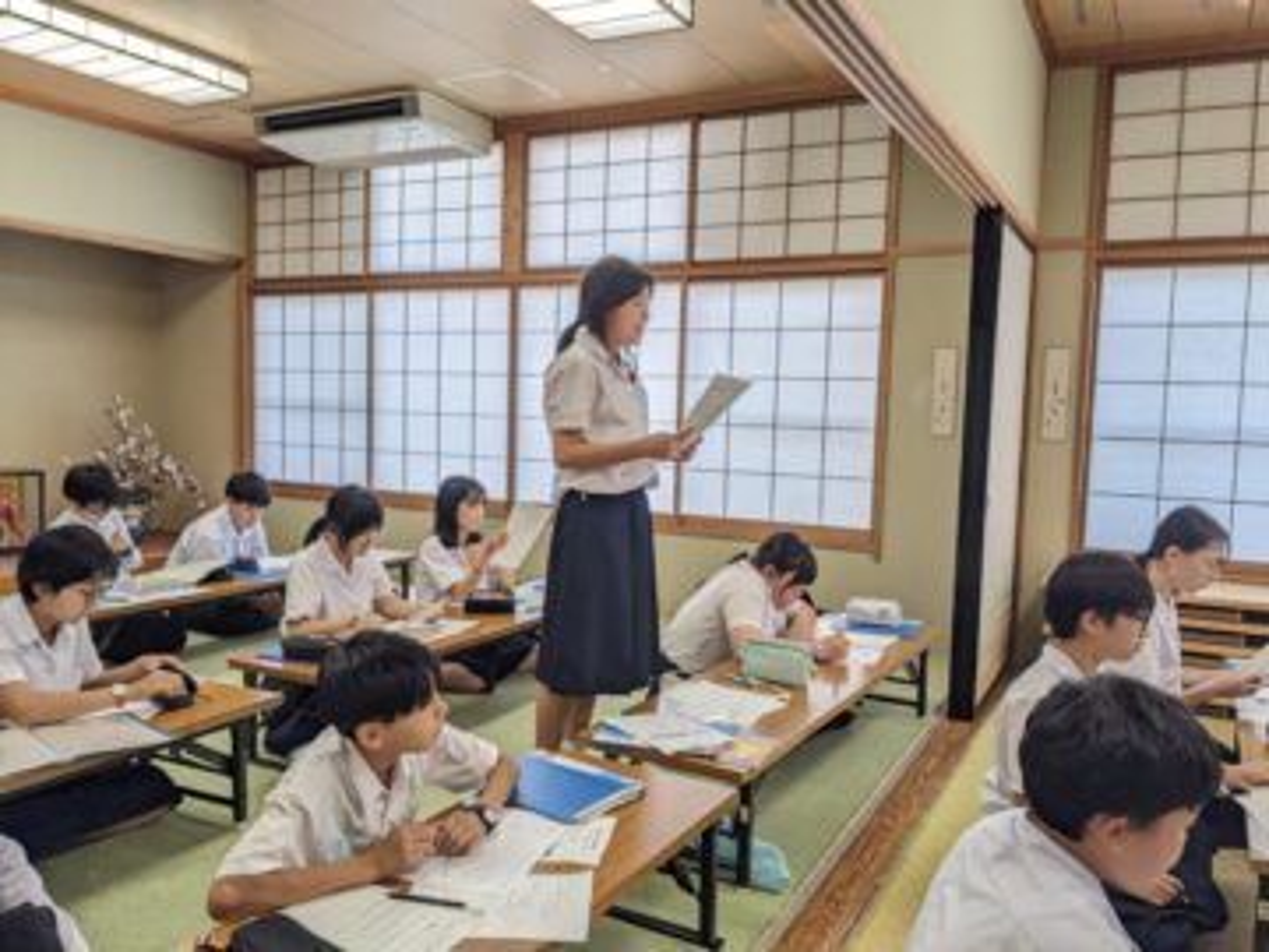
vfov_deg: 51.4
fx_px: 990
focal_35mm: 27
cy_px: 476
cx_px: 634
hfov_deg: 65.3
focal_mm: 4.38
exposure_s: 1/221
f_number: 1.73
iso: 54
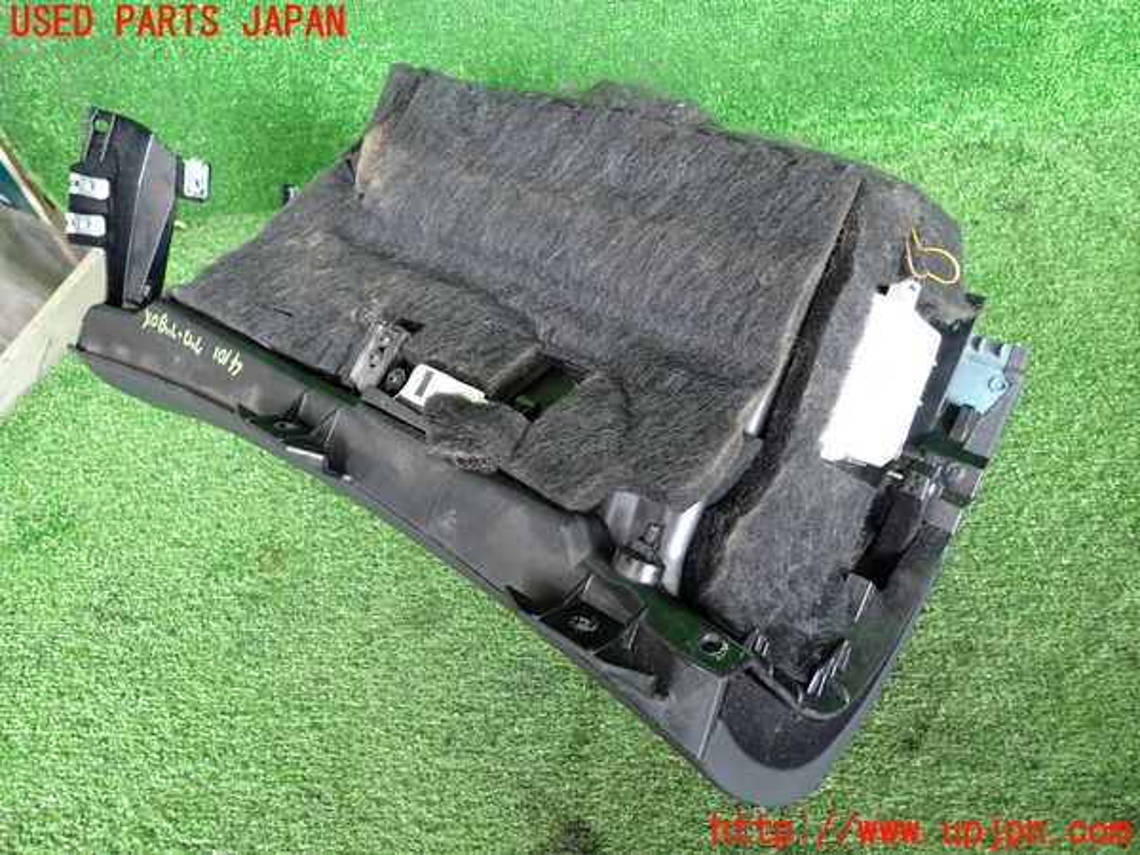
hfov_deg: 69.4
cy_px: 428
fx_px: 823
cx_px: 570
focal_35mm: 25
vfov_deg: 54.9
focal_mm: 4.5
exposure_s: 1/50
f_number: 2
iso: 200
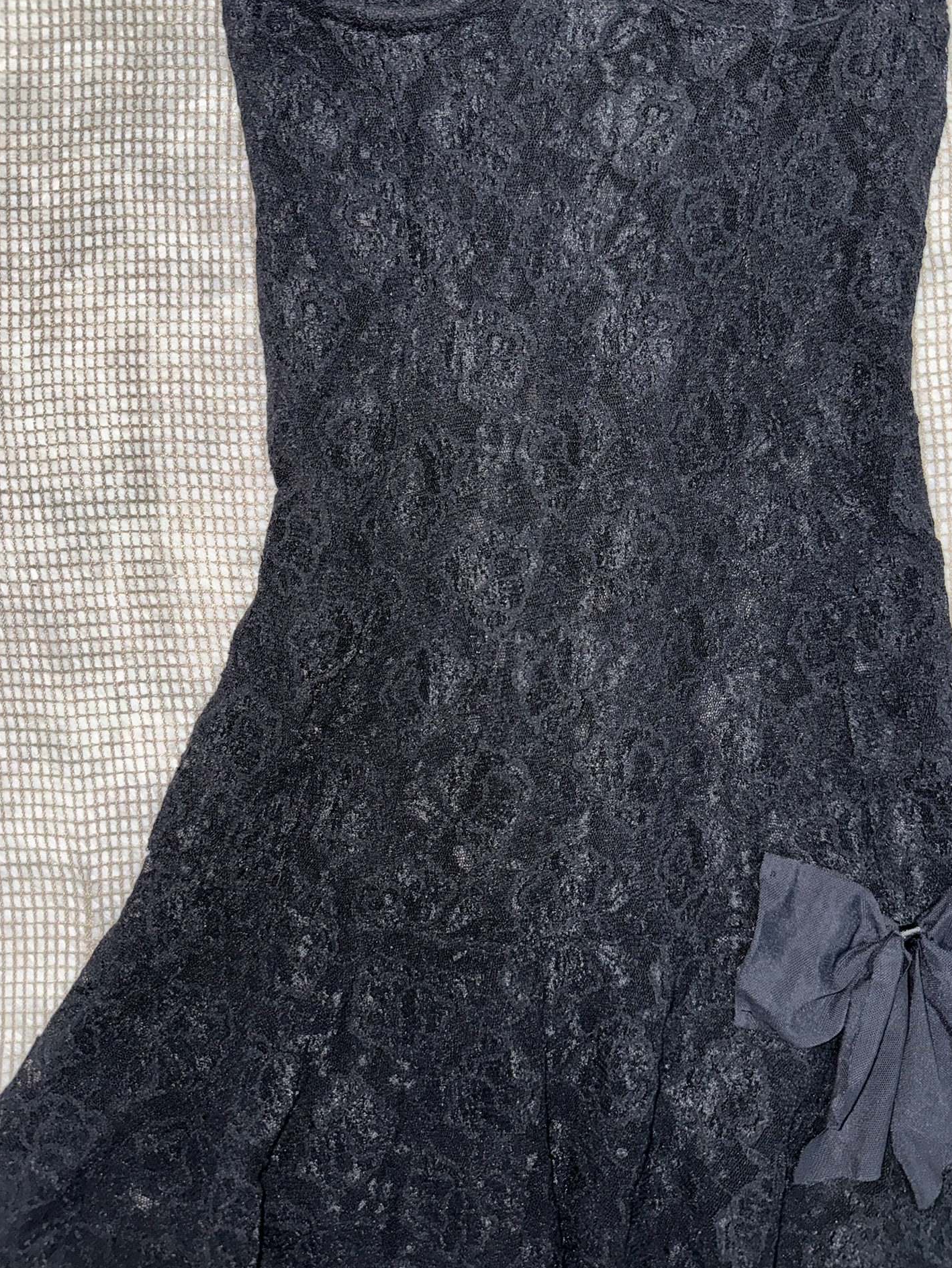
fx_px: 953
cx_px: 493
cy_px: 617
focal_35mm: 26
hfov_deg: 53.1
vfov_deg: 67.3
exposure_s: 1/25
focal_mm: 6.76
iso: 100
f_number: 1.78
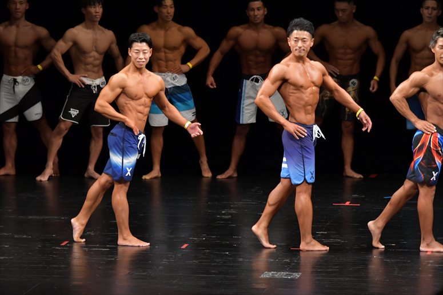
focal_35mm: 270
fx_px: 3321
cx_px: 222
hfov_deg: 7.6
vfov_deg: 5.1
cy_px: 148
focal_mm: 180
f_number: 5.6
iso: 3200
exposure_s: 1/400
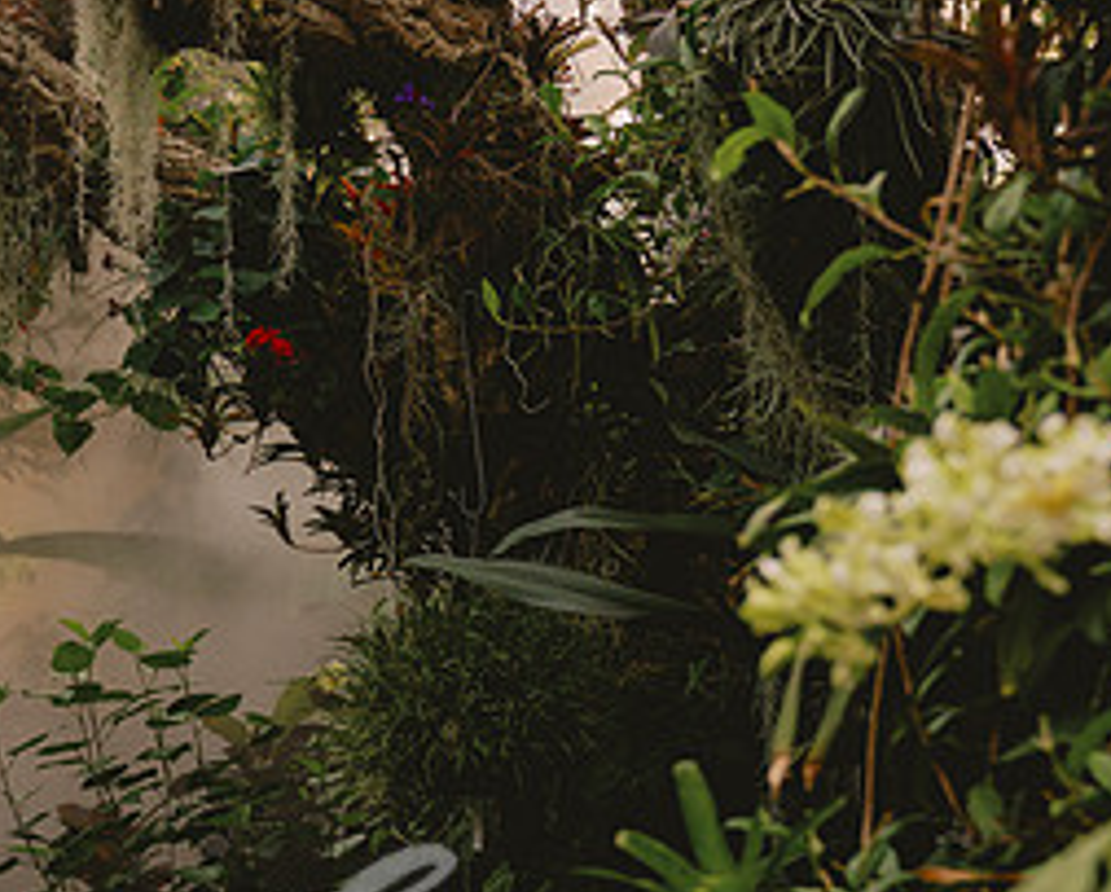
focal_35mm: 99
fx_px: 3259
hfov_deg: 19.1
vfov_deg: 15.5
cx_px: 168
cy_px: 594
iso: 400
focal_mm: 44
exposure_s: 1/100
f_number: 3.2
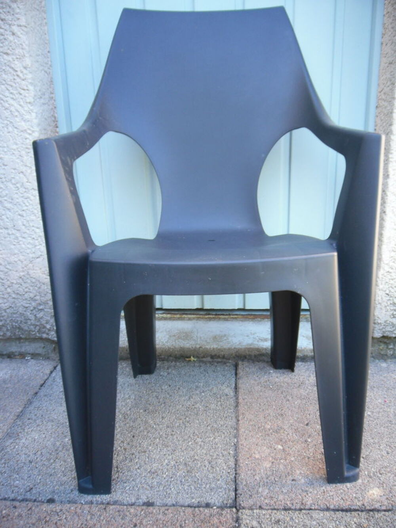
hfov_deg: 49.8
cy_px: 264
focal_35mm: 28
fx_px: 427
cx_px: 198
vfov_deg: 63.4
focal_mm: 5.1
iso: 160
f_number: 3.4
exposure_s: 1/45
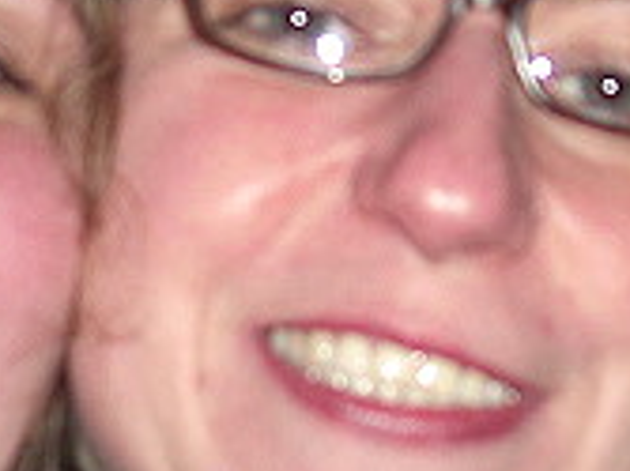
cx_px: 292
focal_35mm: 194
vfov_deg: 7.6
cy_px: 262
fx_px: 3528
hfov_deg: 10.2
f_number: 3.6
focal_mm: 11.8
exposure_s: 1/60
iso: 200
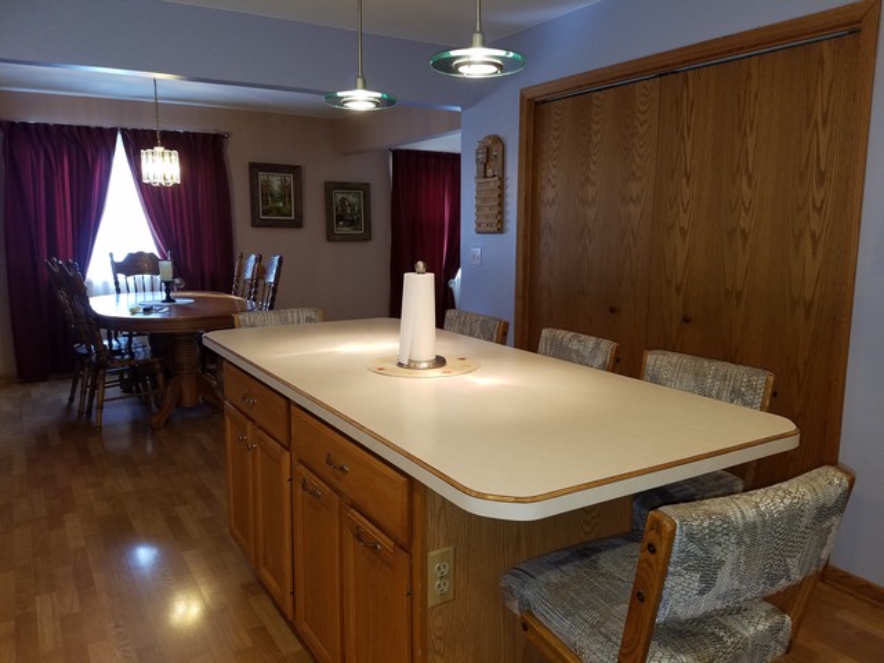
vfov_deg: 53.1
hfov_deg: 67.3
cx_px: 442
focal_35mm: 26
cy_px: 332
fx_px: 664
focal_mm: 4.2
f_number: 1.7
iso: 80
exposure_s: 1/30
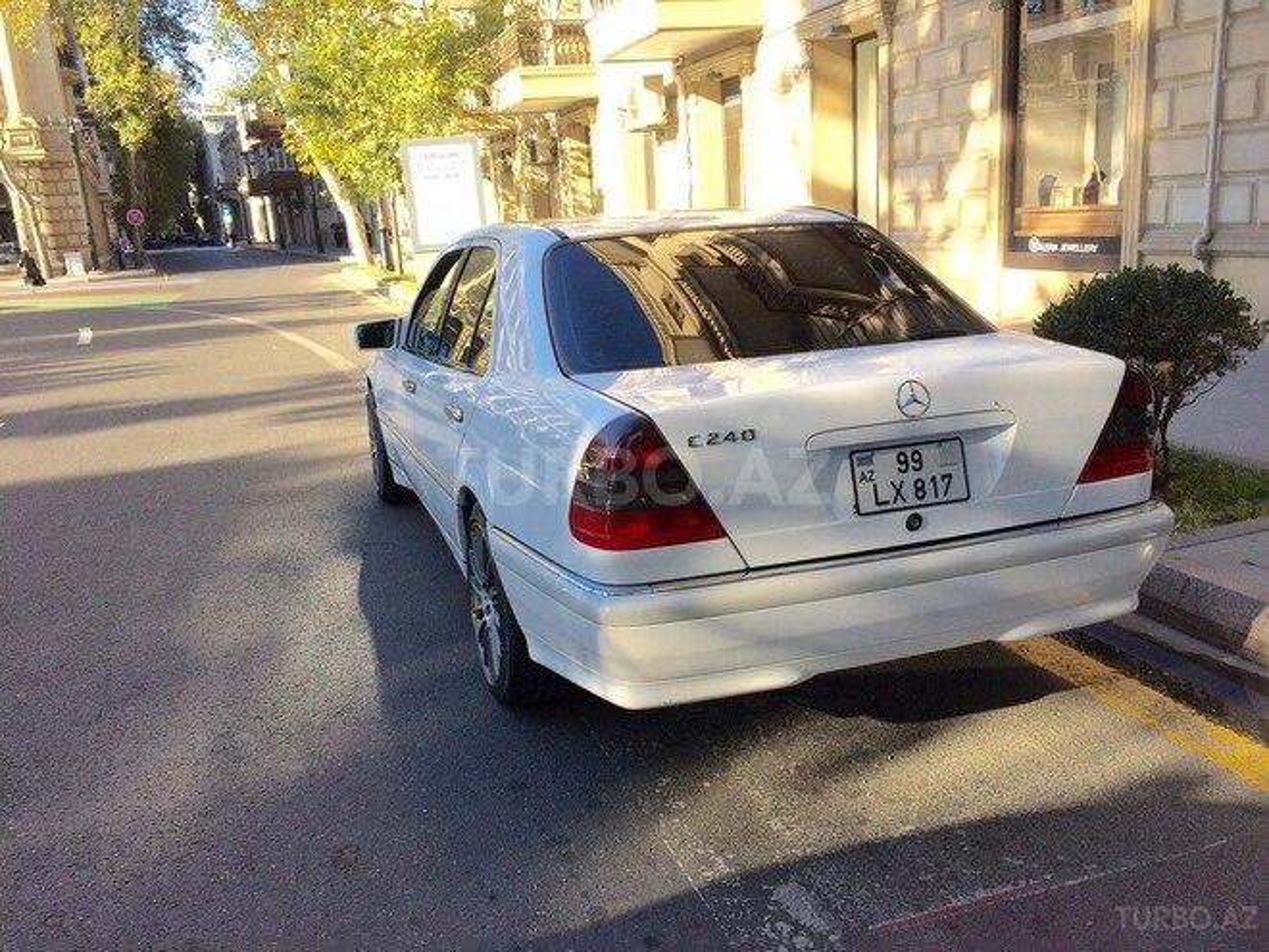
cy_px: 476
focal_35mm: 29
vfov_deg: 48.2
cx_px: 634
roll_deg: +4.5
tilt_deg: -15.5
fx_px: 1063
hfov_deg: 61.7
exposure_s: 1/519
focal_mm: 4.15
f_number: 2.2
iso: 32
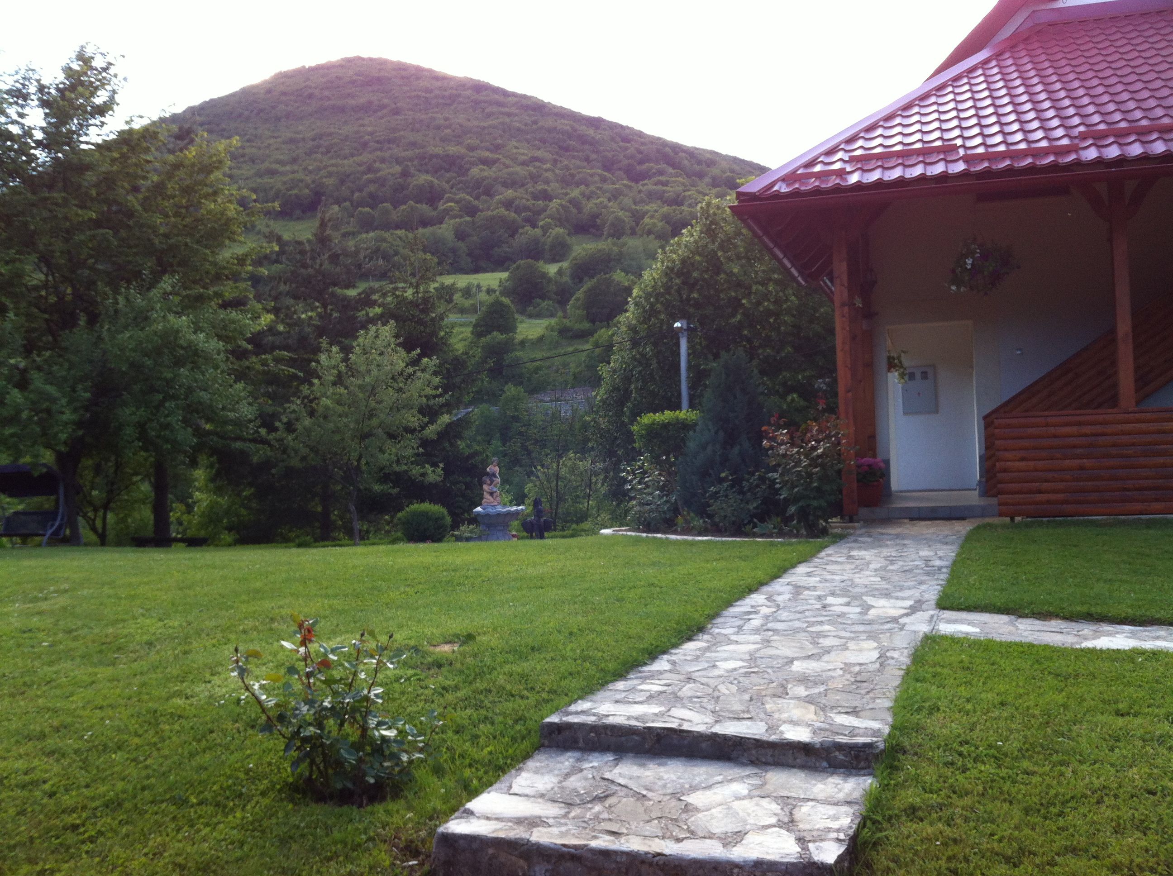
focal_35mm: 35
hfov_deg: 52.7
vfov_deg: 40.6
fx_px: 1184
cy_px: 438
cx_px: 586
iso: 80
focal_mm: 3.85
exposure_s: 1/187
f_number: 2.8
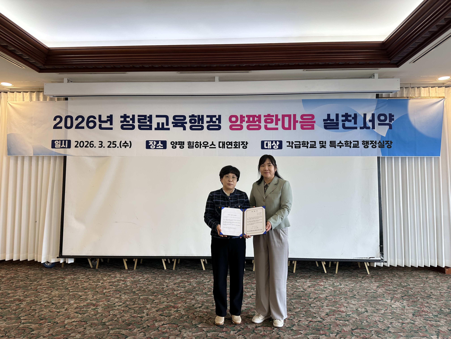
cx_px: 226
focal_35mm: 24
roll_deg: -0.4
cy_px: 170
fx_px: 313
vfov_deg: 56.8
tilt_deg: +3.0
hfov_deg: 71.6
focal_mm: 6.86
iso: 80
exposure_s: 1/120
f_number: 1.78
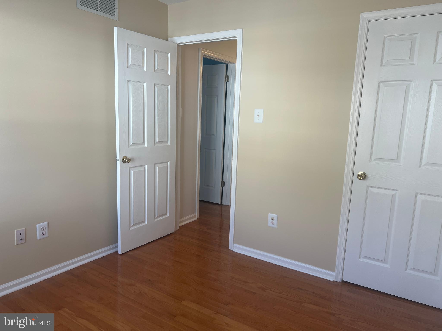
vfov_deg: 53.1
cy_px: 166
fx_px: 332
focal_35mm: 26
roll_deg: -2.4
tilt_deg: -9.2
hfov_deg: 67.3
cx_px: 221
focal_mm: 5.7
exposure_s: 1/120
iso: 64
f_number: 1.5
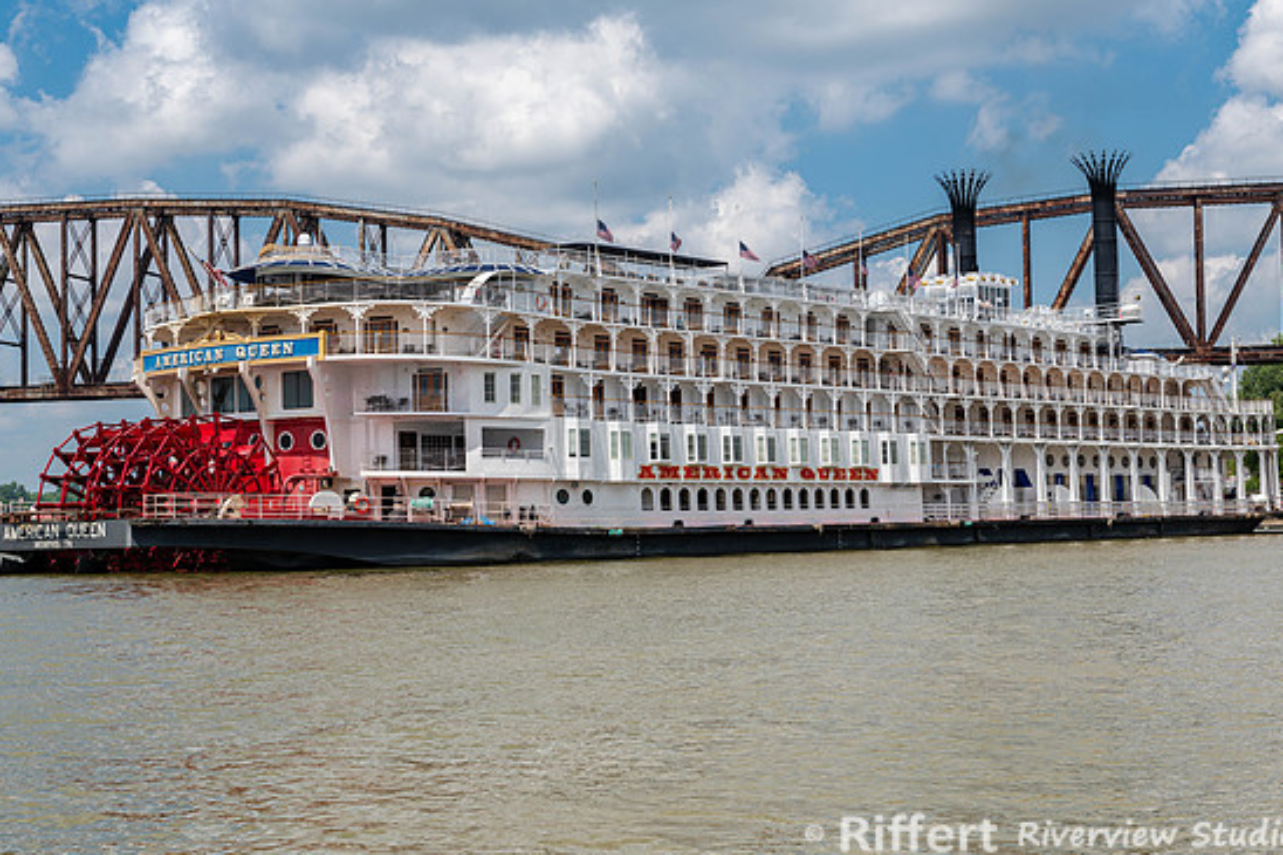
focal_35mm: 60
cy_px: 423
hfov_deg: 33.4
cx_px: 649
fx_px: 2138
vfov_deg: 22.6
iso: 64
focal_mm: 55
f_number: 8
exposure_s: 1/160
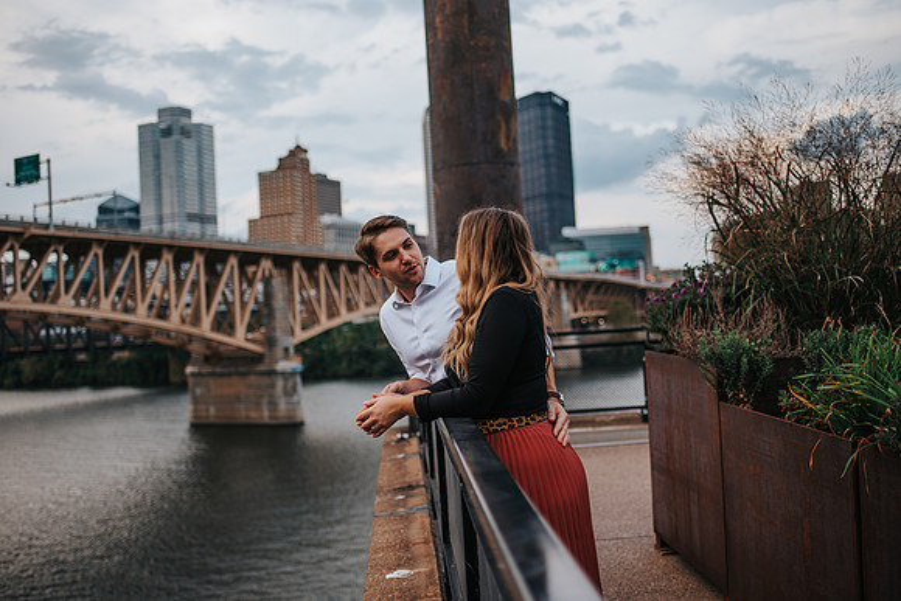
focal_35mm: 38
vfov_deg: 35.0
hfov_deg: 50.6
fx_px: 953
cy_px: 300
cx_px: 450
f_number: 1.8
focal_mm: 35
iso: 100
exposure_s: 1/800
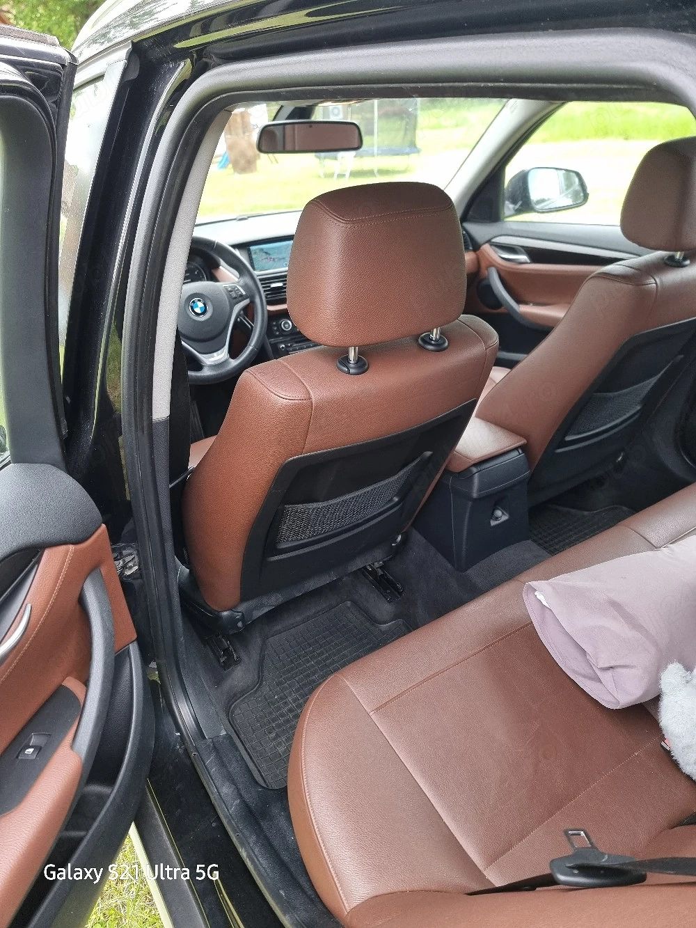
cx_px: 348
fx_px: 643
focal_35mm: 24
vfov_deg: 71.6
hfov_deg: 56.8
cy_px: 464
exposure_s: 1/100
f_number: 1.8
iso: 100
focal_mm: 6.7
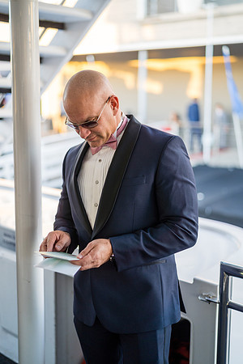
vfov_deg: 39.6
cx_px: 122
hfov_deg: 27.0
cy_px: 182
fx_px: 506
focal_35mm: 50
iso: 250
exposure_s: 1/200
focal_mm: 50
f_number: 1.4
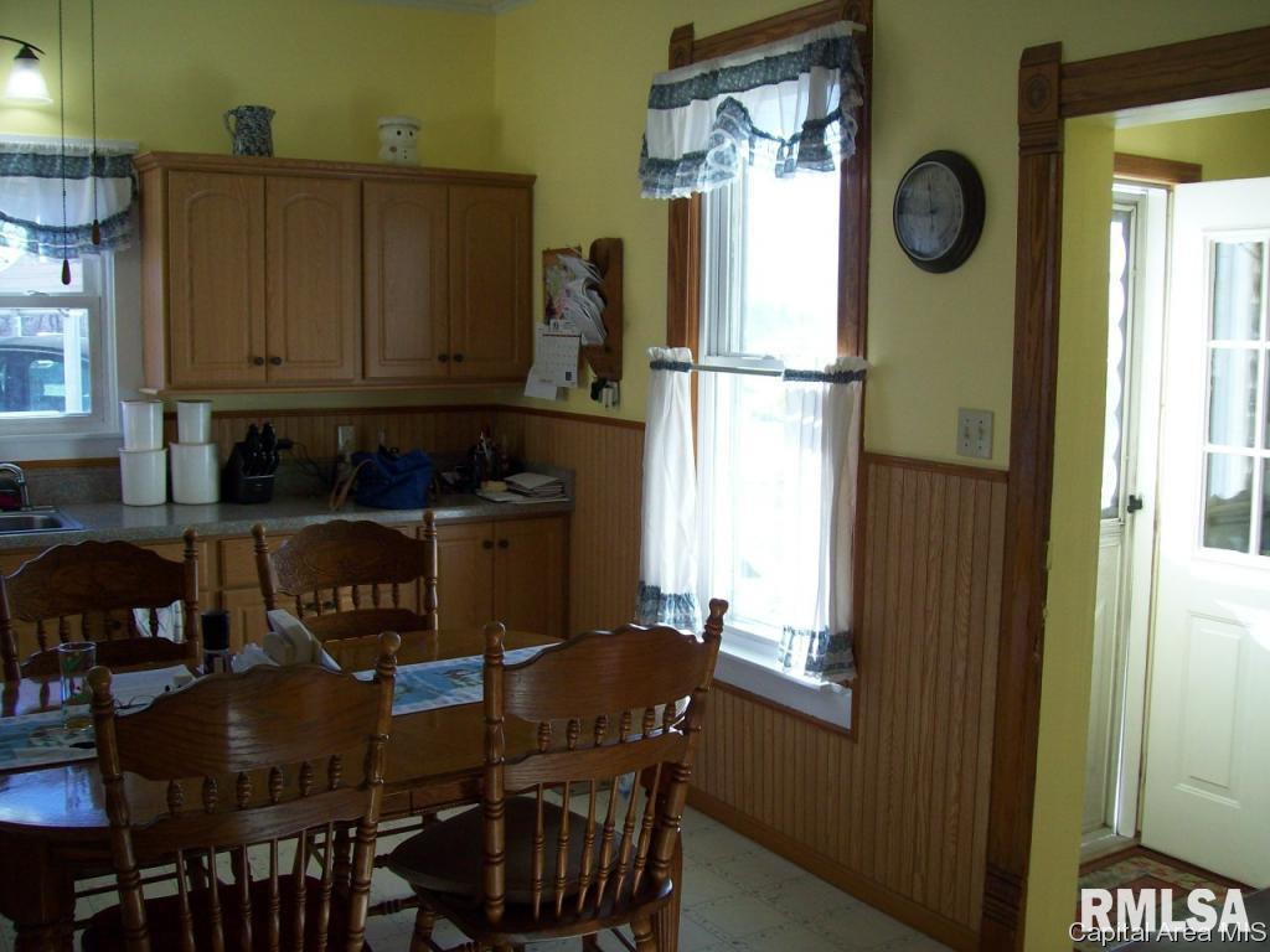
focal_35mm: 36
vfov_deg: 39.7
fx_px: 1321
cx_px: 635
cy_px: 476
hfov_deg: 51.4
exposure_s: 1/117
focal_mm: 6
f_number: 2.7
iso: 80
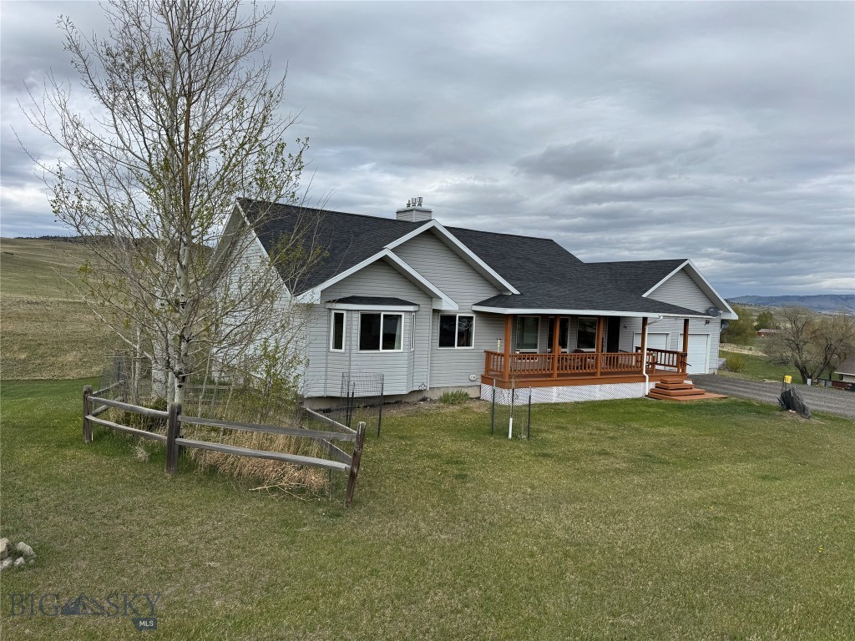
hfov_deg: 71.6
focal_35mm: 24
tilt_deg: -2.3
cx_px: 428
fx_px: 593
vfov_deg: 56.8
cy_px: 320
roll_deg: -2.0
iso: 80
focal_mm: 6.76
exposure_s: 1/4950
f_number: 1.78
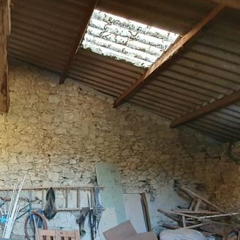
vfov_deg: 54.4
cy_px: 182
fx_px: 220
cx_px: 5
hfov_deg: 48.3
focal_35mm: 28
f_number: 2.2
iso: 400
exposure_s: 1/33
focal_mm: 1.8
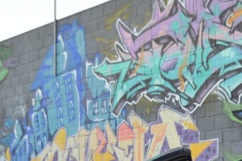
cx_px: 171
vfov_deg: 10.7
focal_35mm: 126
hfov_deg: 16.2
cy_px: 168
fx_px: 846
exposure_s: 1/40
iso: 400
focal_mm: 30
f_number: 4.2
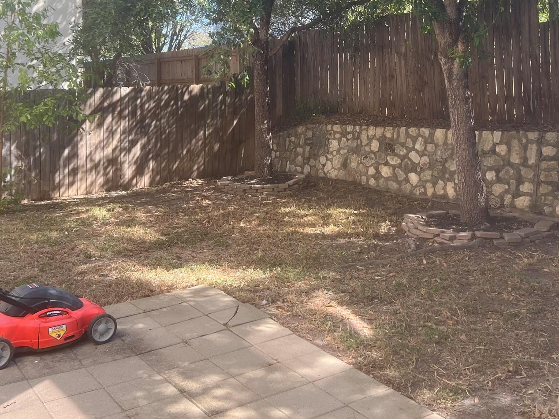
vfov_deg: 33.7
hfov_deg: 44.7
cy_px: 108
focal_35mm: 42
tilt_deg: -0.3
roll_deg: +0.1
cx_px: 319
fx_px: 678
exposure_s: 1/597
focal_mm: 5.7
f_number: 1.5
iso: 50
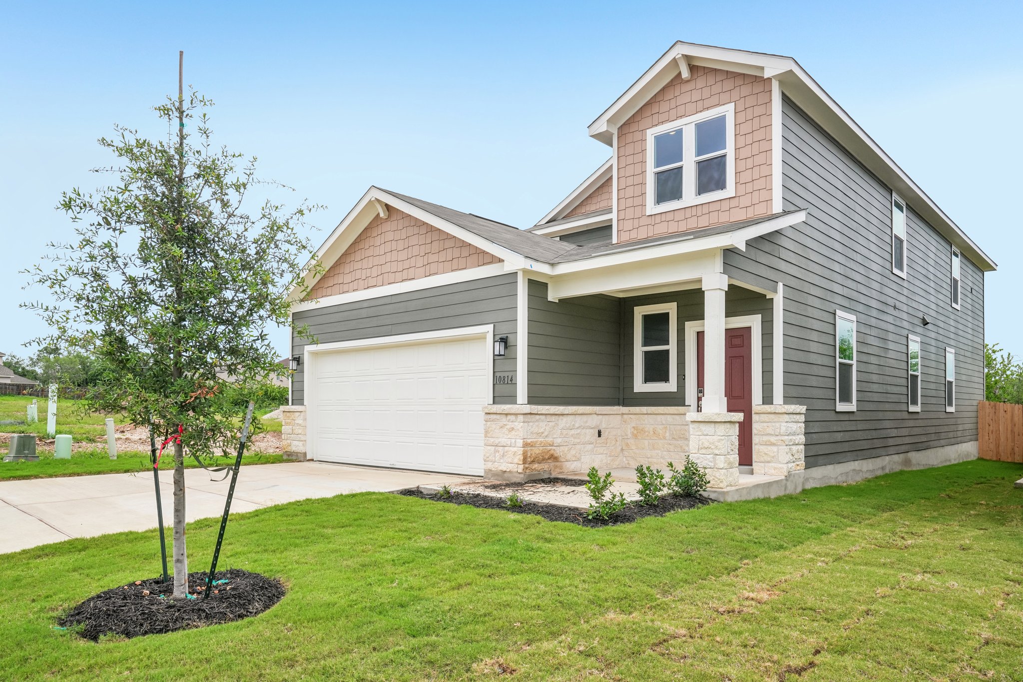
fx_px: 653
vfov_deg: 55.1
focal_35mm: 23
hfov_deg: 76.1
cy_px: 341
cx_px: 512
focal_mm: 23
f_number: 8
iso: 200
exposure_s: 1/500
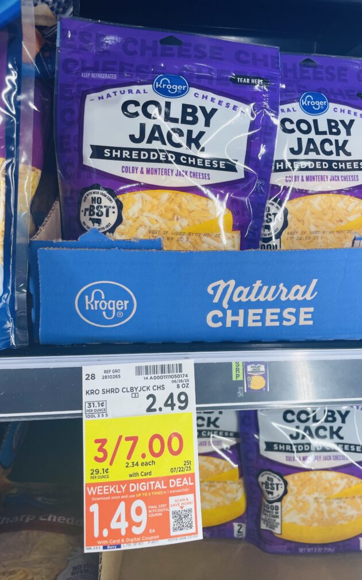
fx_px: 442
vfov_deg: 66.5
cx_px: 207
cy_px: 288
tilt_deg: -7.8
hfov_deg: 44.4
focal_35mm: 28
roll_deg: -1.1
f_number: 1.6
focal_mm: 4.2
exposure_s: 1/121
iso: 64
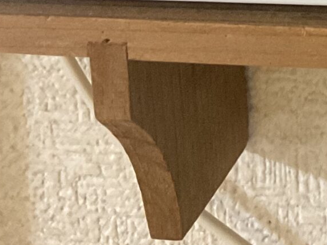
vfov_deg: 10.7
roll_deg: -0.4
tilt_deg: -11.4
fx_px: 1219
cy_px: -219
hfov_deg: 14.2
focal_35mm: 129
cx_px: 510
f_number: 1.8
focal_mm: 3
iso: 250
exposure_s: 1/33
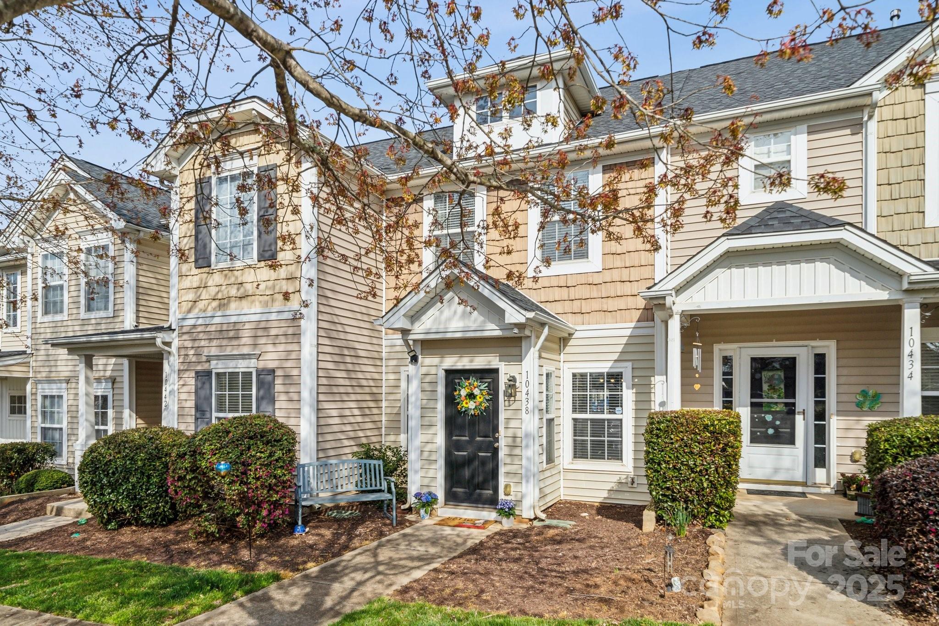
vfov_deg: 59.5
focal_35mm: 21
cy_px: 313
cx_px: 470
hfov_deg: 81.2
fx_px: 548
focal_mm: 21
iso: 100
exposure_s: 1/160
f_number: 10
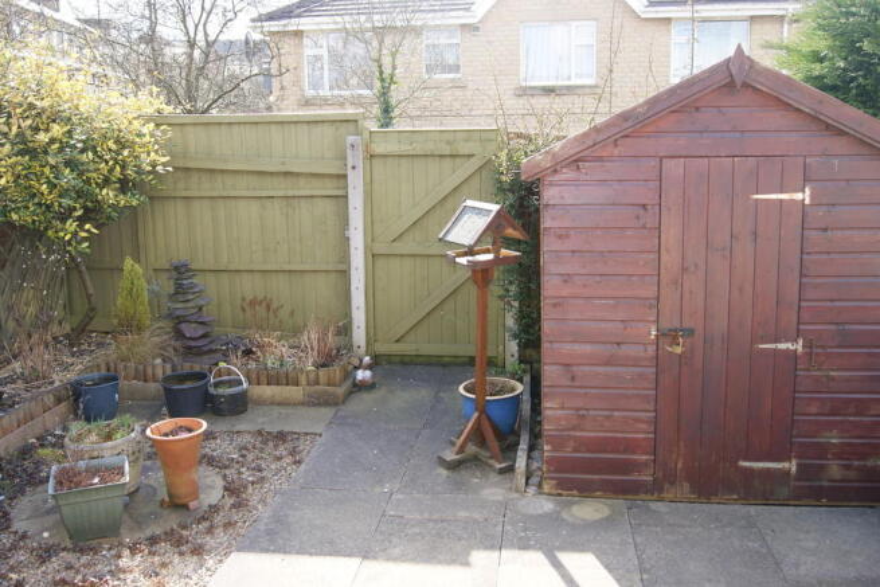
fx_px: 807
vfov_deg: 40.0
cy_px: 294
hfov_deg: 57.2
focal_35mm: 33
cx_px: 440
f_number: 5
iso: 100
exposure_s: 1/160
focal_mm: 22
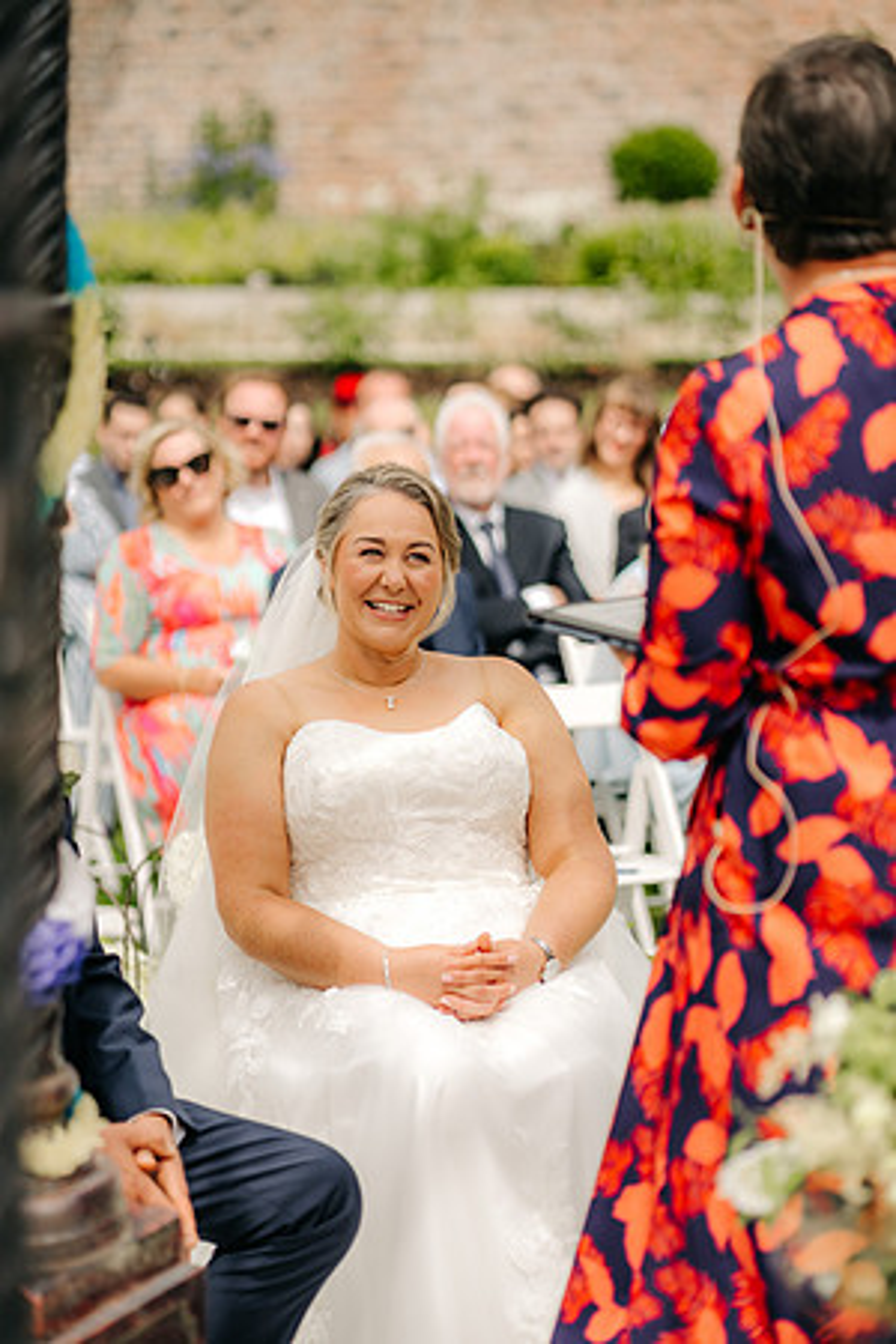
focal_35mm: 85
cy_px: 672
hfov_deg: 16.1
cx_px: 448
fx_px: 3173
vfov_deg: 23.9
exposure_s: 1/3200
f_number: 2.2
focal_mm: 85
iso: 100
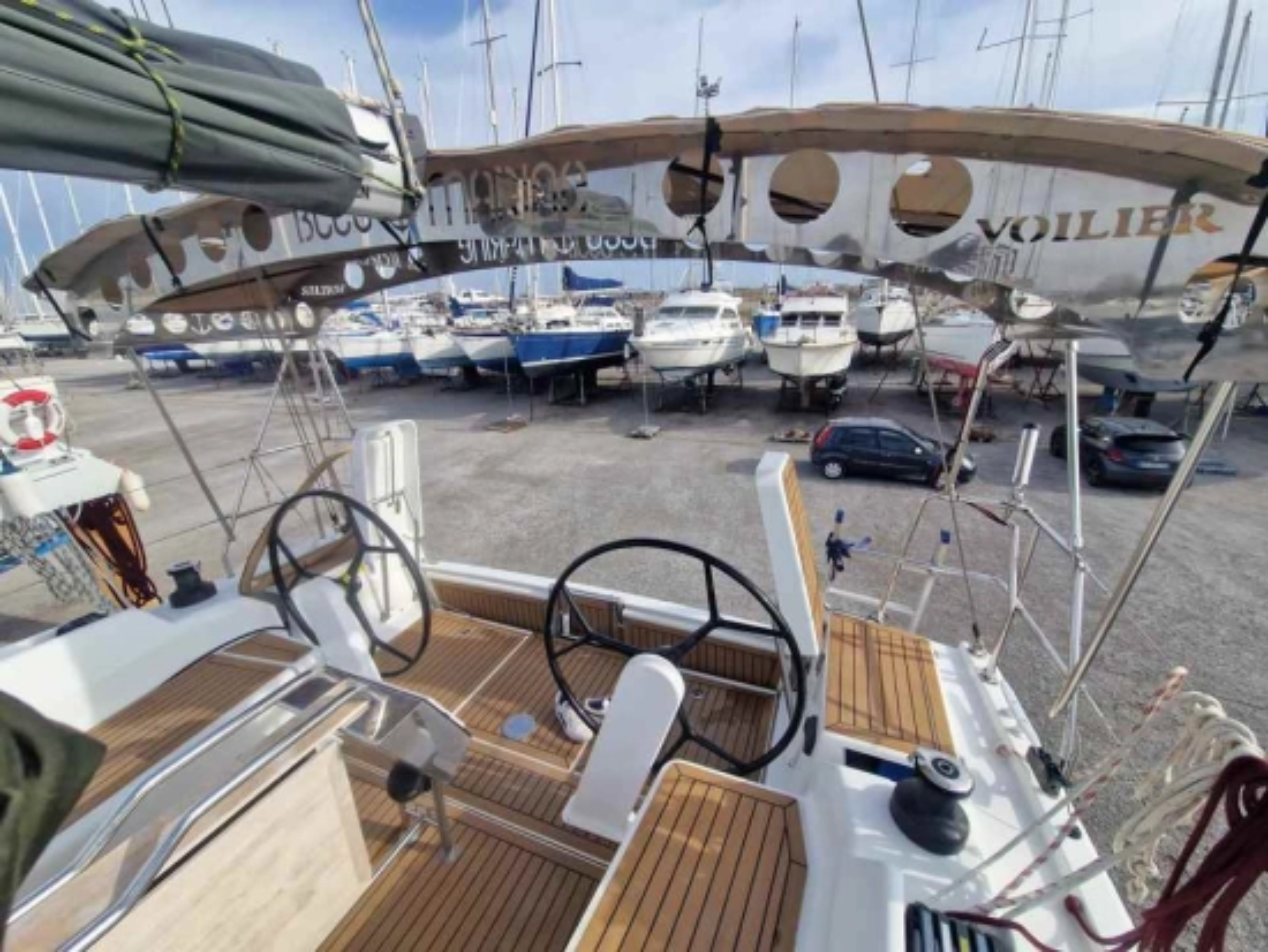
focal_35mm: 13
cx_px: 634
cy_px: 476
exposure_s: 1/1628
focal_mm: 2.2
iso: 50
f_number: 2.2
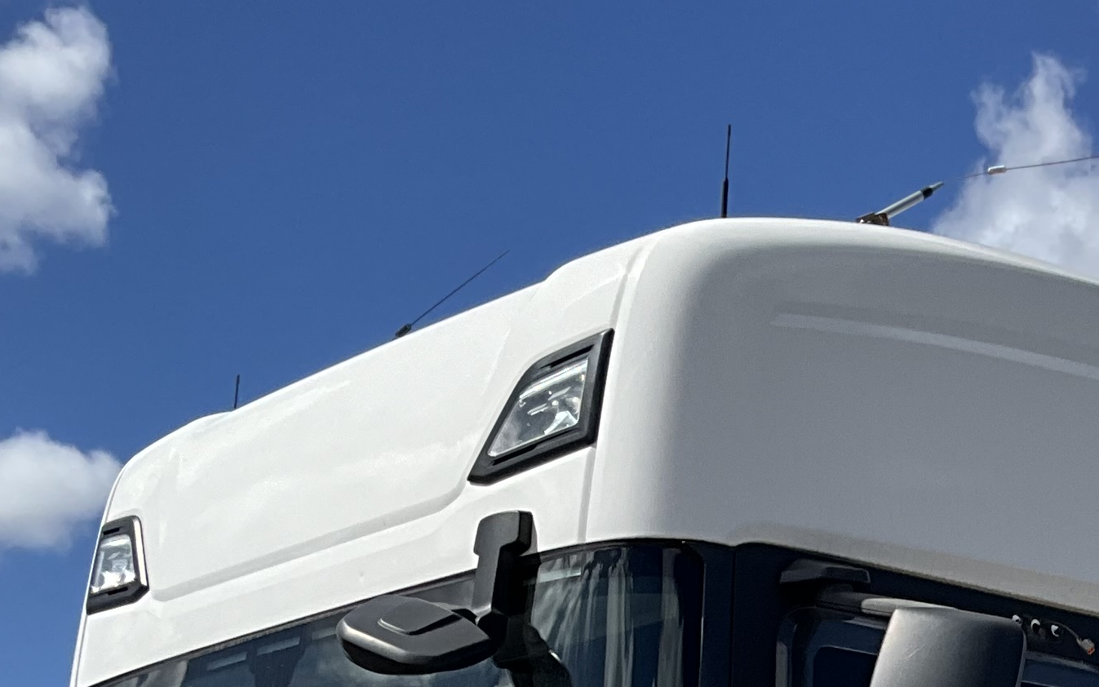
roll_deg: -0.5
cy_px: 1203
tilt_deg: +1.9
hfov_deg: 21.8
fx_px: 2756
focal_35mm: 92
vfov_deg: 13.0
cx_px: 1062
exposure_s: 1/2538
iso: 25
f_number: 1.8
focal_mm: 3
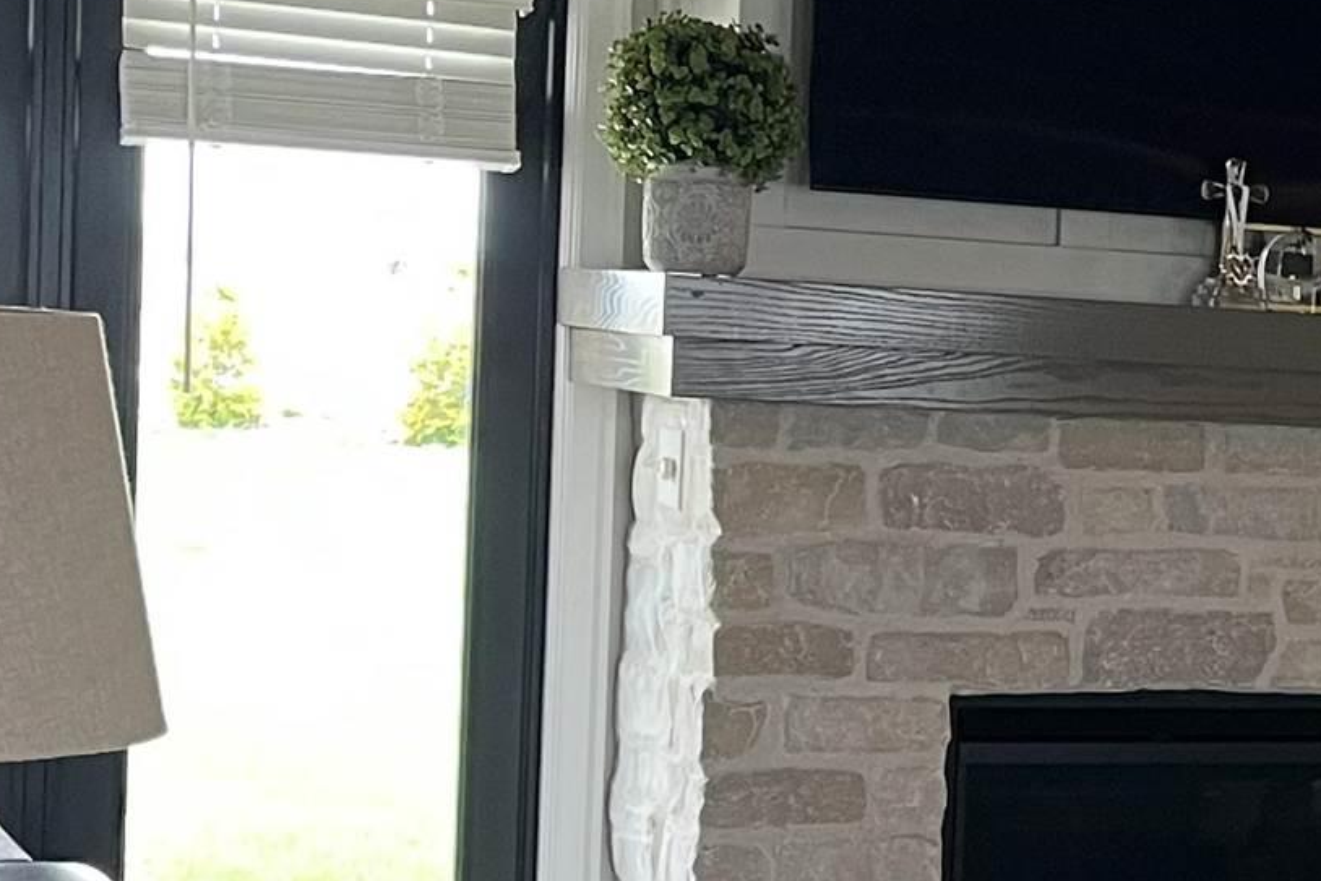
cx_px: 1822
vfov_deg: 13.4
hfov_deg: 18.3
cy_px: 599
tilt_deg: -4.3
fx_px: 3743
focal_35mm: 102
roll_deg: -3.5
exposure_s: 1/60
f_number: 1.6
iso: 125
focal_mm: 5.1
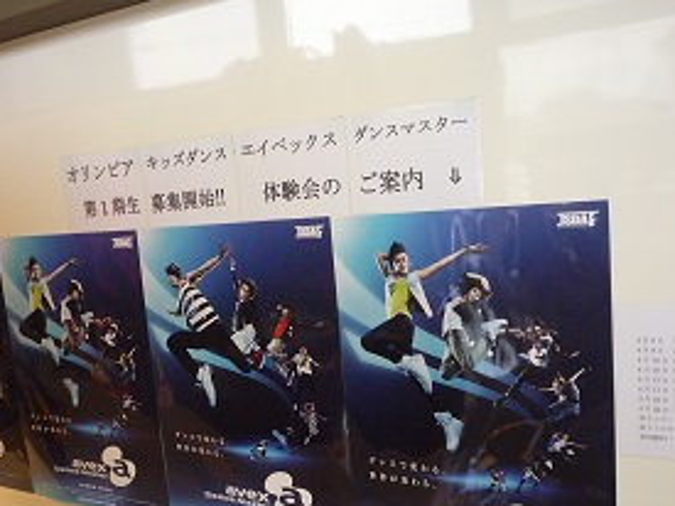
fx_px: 819
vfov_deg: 34.1
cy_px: 319
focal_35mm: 42
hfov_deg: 44.5
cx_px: 265
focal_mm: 5.8
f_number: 3.6
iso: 400
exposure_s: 1/20
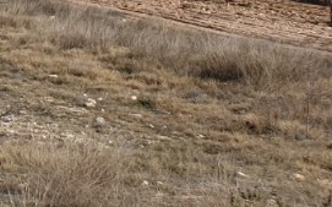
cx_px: -530
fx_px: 1474
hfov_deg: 10.5
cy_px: -109
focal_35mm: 163
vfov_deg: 7.9
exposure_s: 1/1786
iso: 50
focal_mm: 4.3
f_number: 2.4
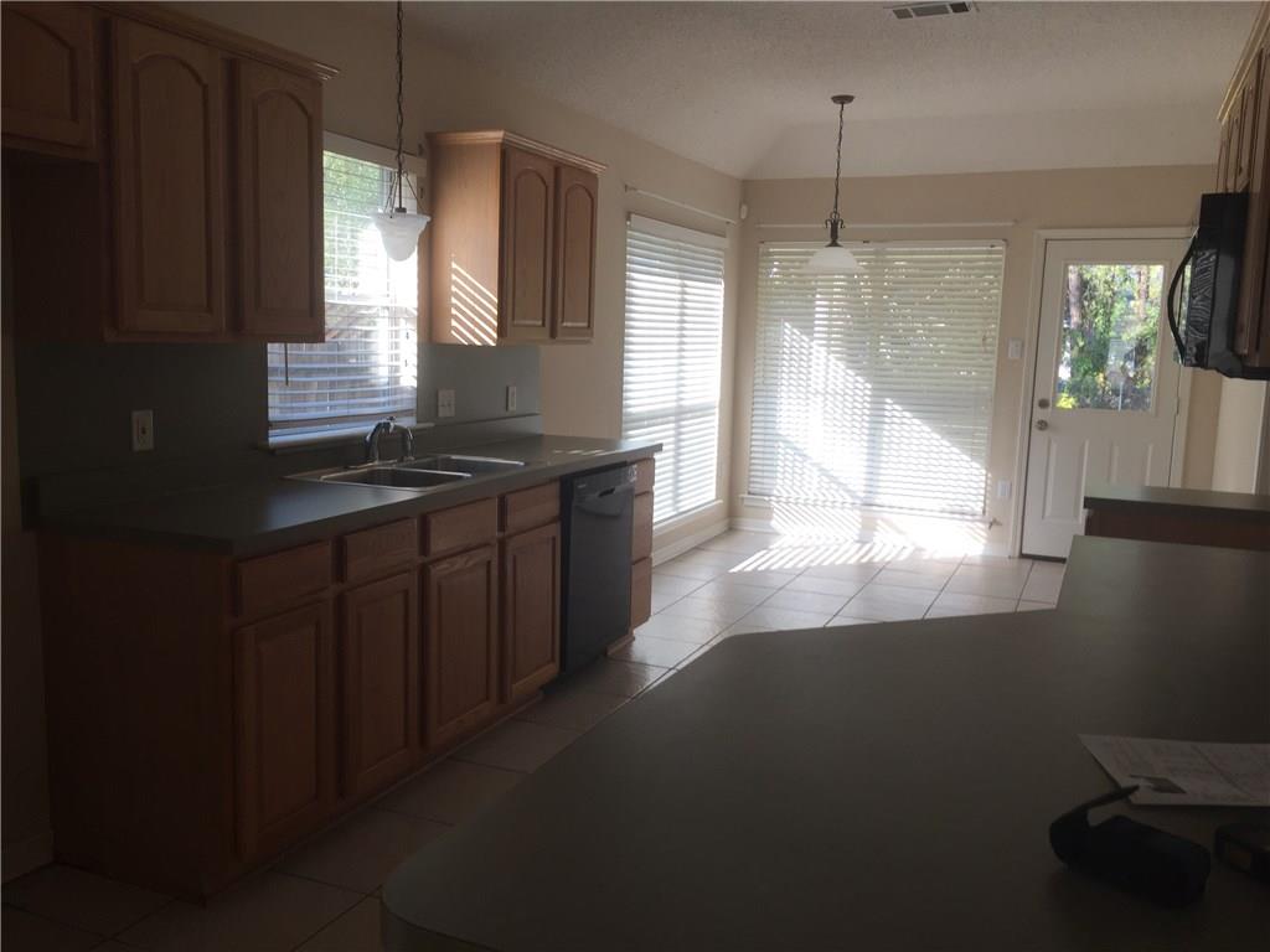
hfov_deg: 61.7
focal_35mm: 29
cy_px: 476
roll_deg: -2.3
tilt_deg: -6.5
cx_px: 635
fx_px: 1064
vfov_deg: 48.2
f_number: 2.2
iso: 32
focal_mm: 4.15
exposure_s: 1/165
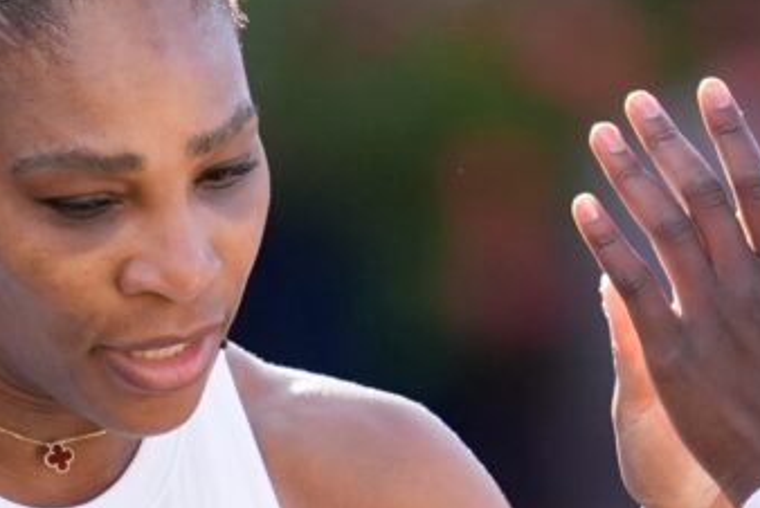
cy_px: 407
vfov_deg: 0.6
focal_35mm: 2130
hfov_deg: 1.0
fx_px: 45004
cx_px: 519
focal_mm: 400
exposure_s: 1/2500
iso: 800
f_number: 2.8
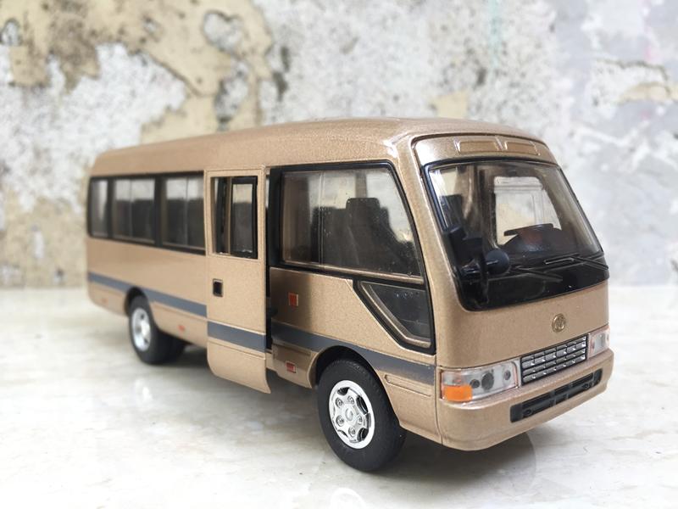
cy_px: 254
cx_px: 339
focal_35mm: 29
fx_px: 568
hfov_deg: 61.7
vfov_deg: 48.2
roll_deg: -0.1
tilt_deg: -5.2
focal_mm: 4.15
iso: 32
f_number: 2.2
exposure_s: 1/50
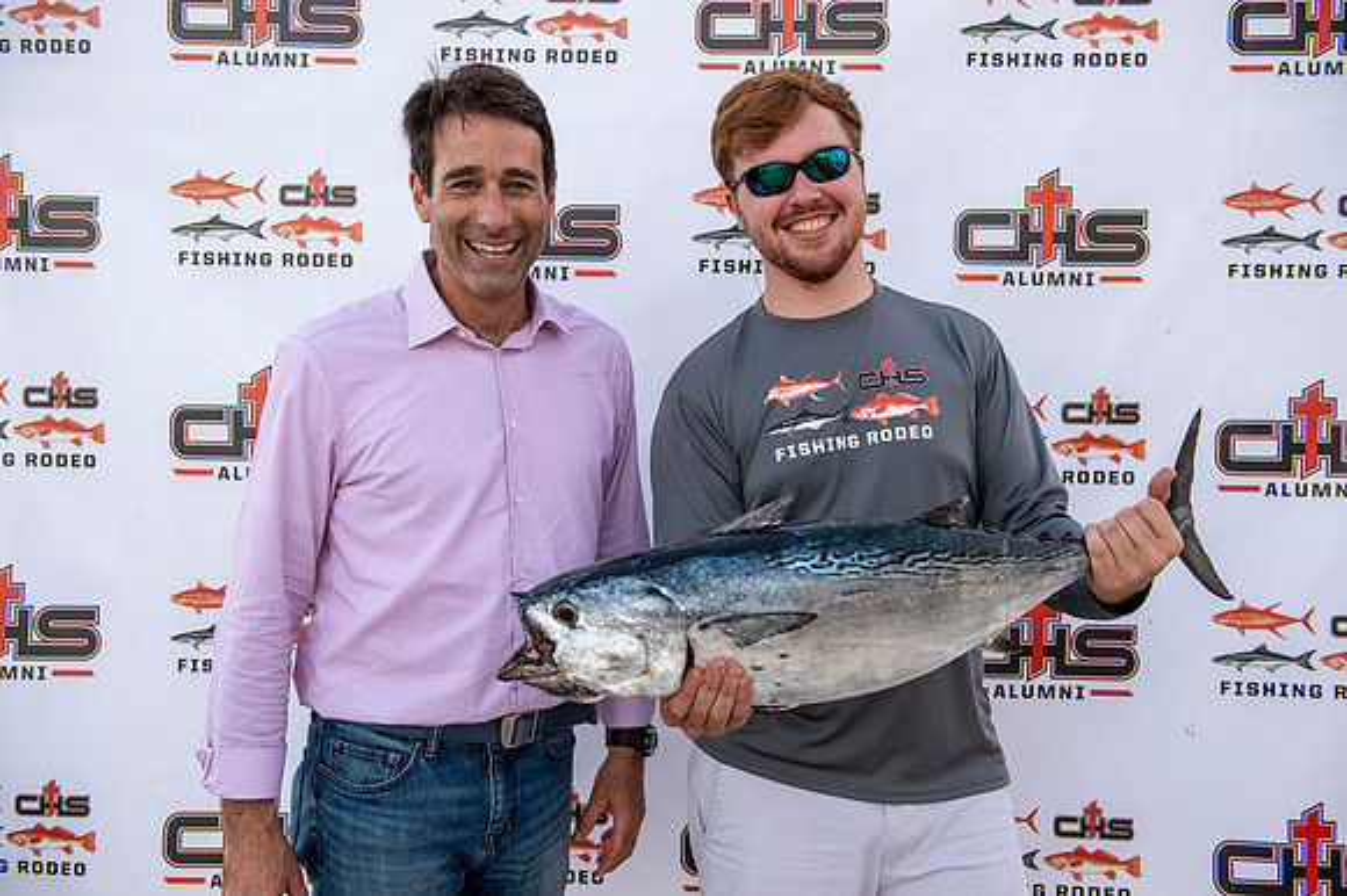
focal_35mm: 38
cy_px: 448
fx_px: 1421
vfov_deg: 35.0
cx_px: 674
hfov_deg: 50.7
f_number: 4.5
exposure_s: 1/100
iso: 50
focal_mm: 38
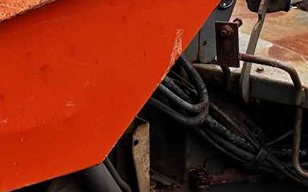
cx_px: 81
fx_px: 1057
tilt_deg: -21.0
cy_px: 103
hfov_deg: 16.5
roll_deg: +3.4
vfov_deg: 10.4
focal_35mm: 126
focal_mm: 6.86
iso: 80
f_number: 1.78
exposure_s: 1/773
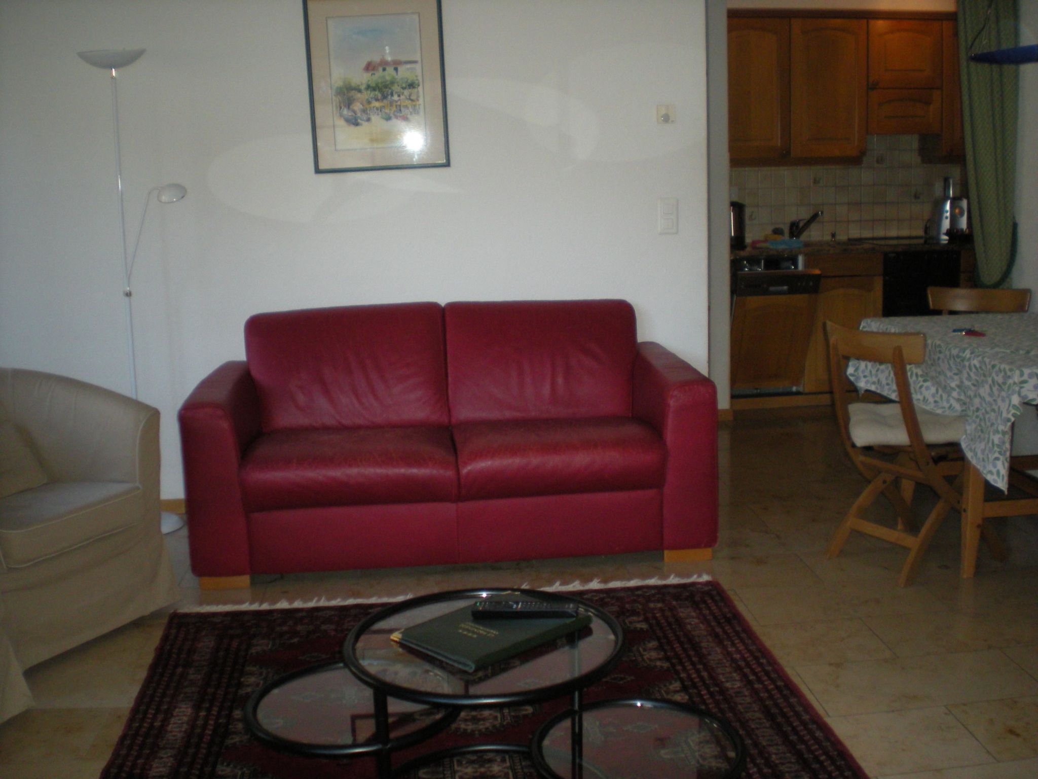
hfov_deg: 49.0
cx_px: 519
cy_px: 390
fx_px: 1139
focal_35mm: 38
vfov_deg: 37.7
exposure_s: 1/60
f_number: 3.1
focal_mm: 6.3
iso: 211
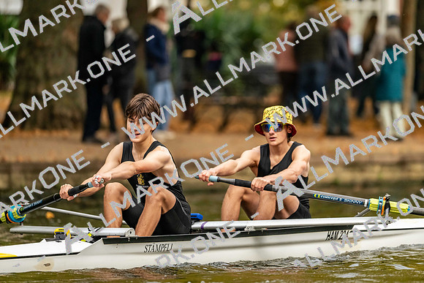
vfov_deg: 3.4
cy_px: 142
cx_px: 212
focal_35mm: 400
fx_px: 4712
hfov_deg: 5.2
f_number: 4.5
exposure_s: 1/2500
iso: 2800
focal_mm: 400
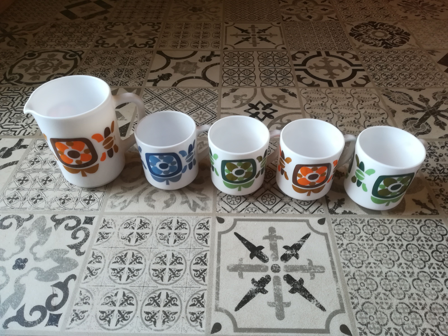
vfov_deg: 53.1
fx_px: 336
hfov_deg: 67.3
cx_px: 224
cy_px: 168
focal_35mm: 26
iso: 125
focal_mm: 3.83
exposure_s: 1/33.3
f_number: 2.2
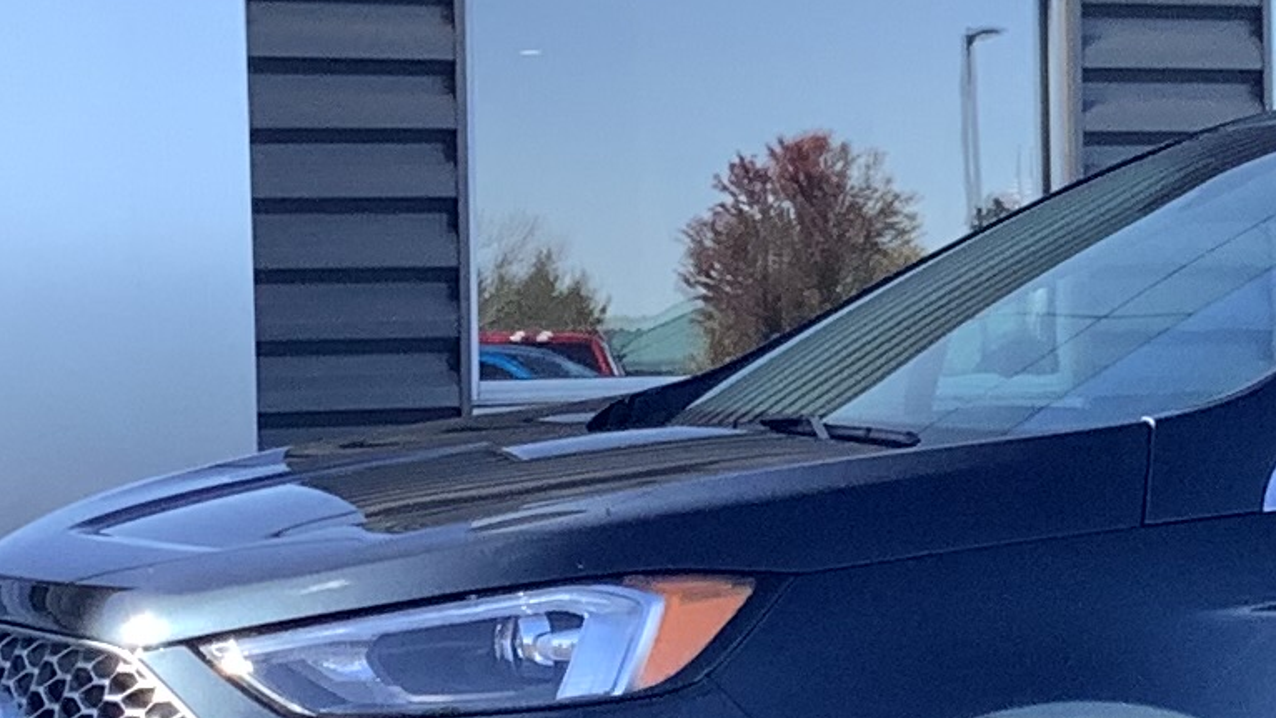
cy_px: 248
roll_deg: +1.1
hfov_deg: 14.3
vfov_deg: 8.4
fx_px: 4872
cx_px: 1624
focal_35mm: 144
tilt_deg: -0.4
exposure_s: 1/397
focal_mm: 3.3
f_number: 2.4
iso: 25
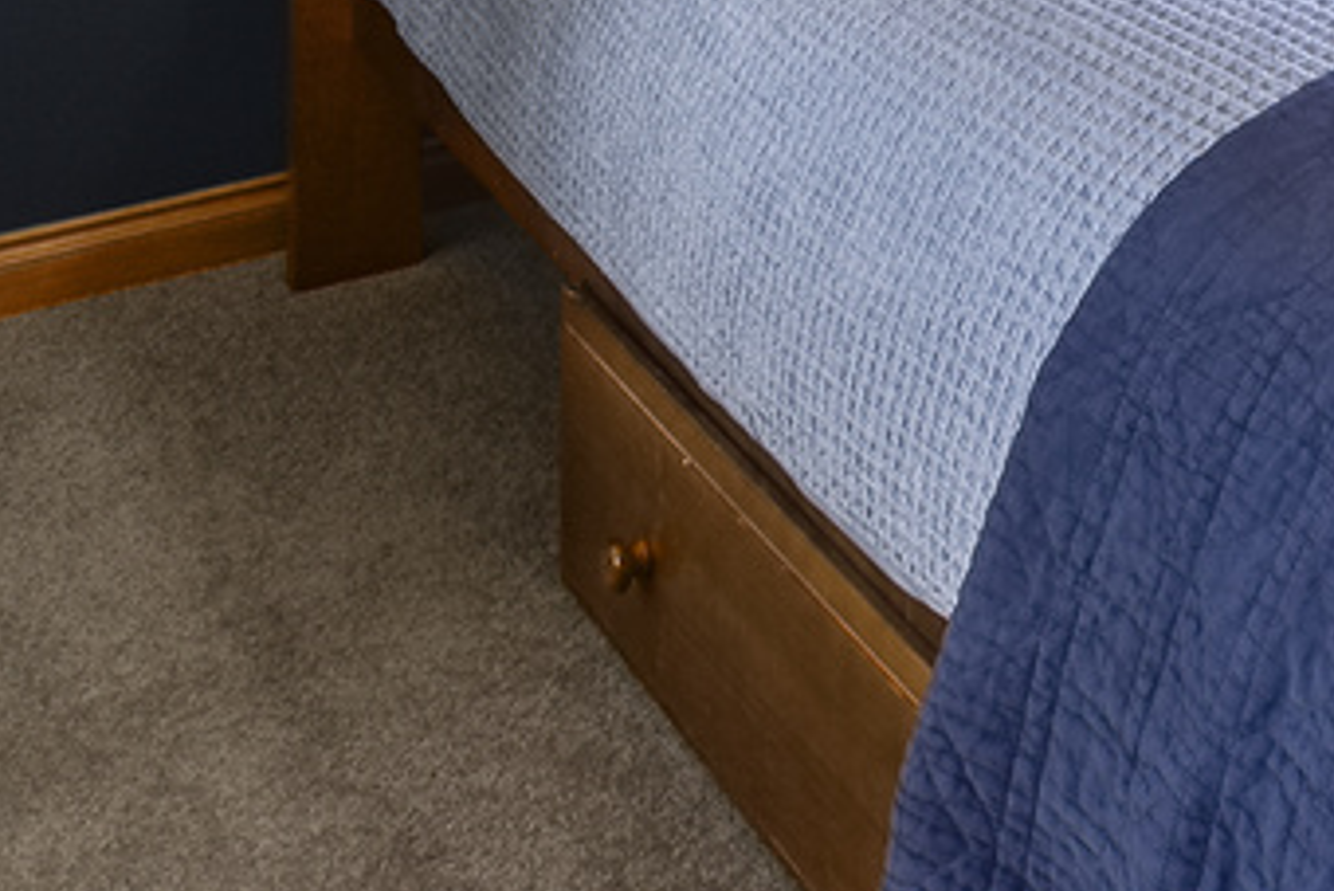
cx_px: 1589
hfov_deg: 23.3
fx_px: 2966
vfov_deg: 14.2
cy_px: -911
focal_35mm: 80
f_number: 11
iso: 125
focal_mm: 17
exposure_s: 1
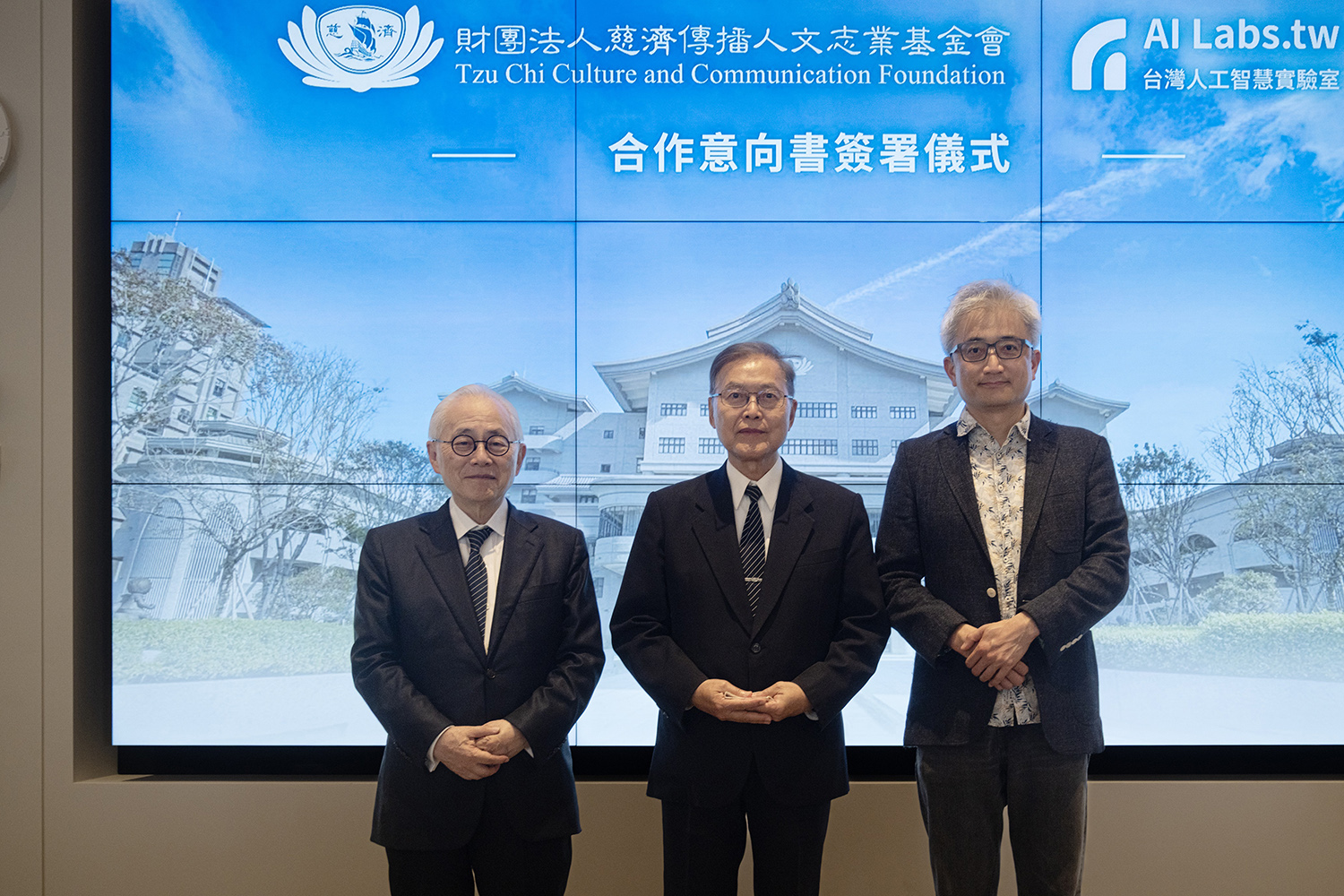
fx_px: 1139
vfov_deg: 43.0
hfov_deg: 61.1
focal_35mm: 30
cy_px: 448
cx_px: 672
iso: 500
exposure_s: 1/160
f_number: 5
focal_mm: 30.5
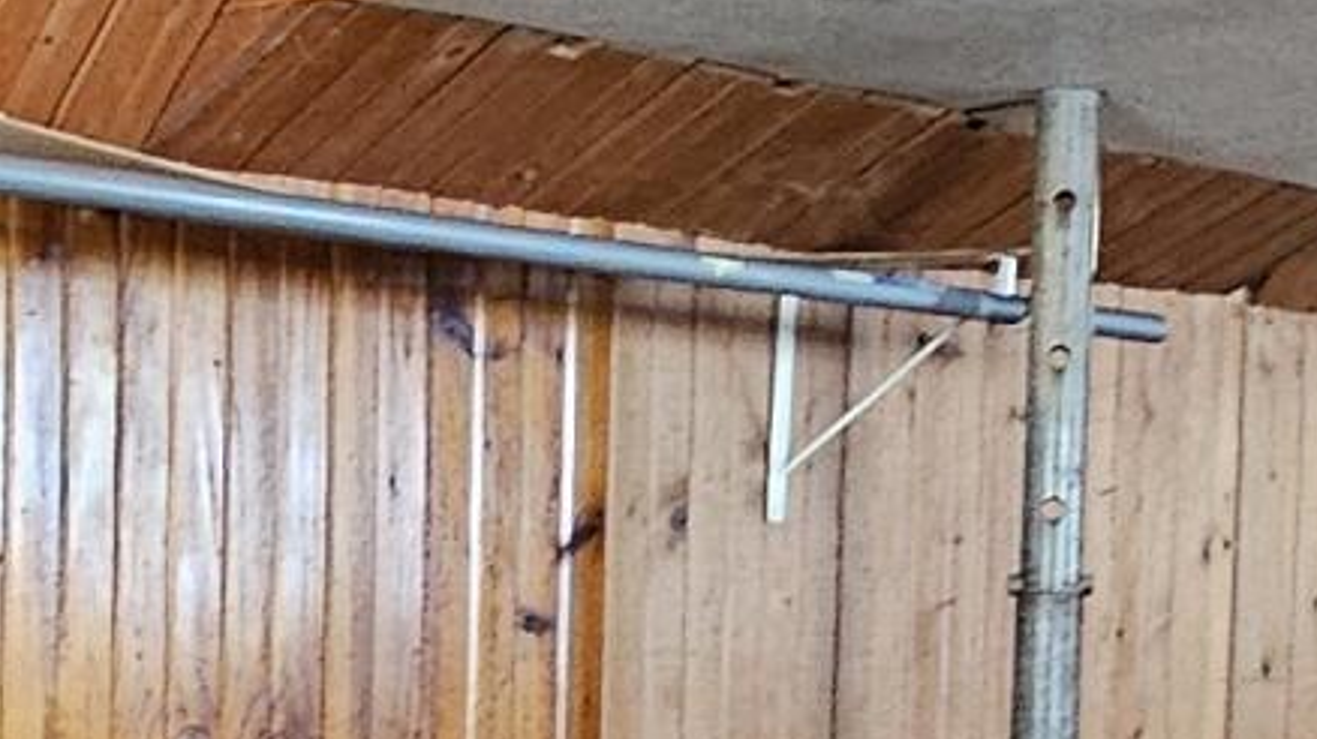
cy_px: 1108
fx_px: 3386
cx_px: 177
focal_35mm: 97
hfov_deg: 21.6
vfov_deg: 11.9
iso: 640
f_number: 2.2
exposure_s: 1/30
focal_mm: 2.2
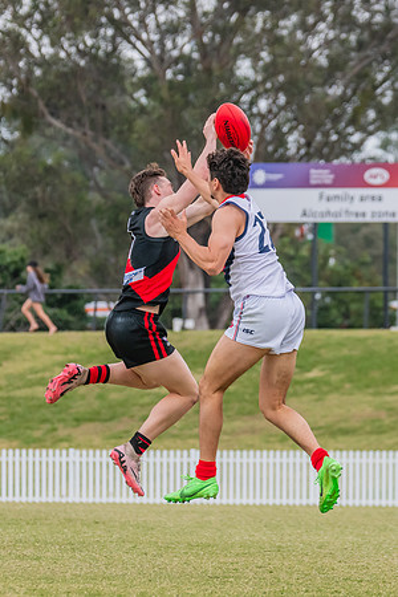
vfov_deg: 4.1
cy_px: 279
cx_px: 208
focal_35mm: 507
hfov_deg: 2.7
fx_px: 8415
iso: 800
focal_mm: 250
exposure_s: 1/1250
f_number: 8
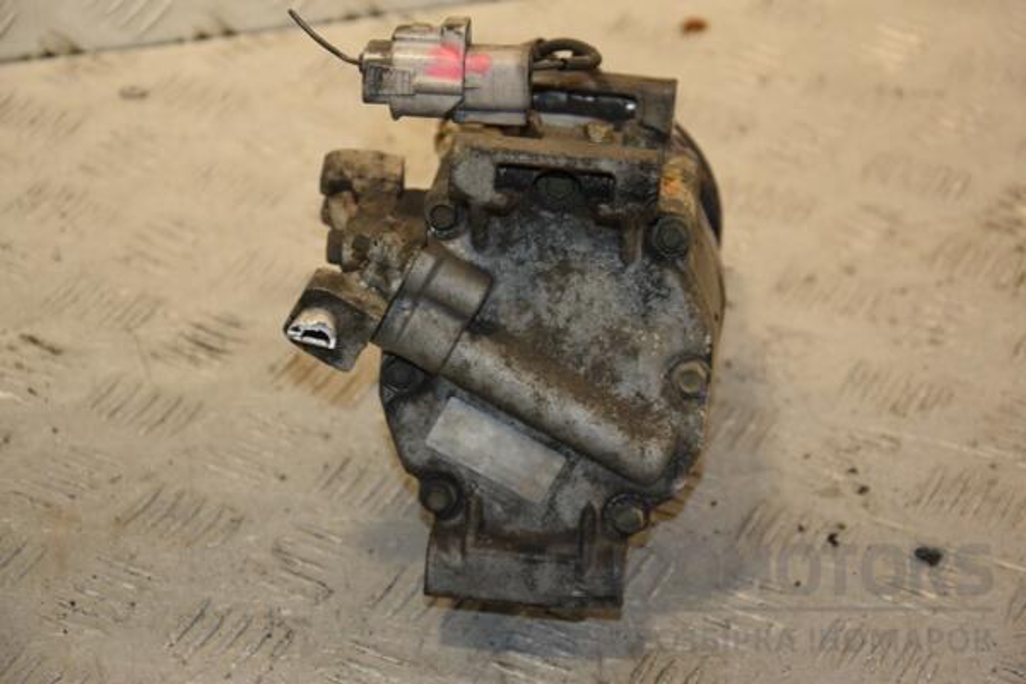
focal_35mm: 112
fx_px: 3206
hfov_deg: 18.2
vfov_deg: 12.2
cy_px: 342
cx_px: 513
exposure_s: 1/200
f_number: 5.3
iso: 800
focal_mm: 75
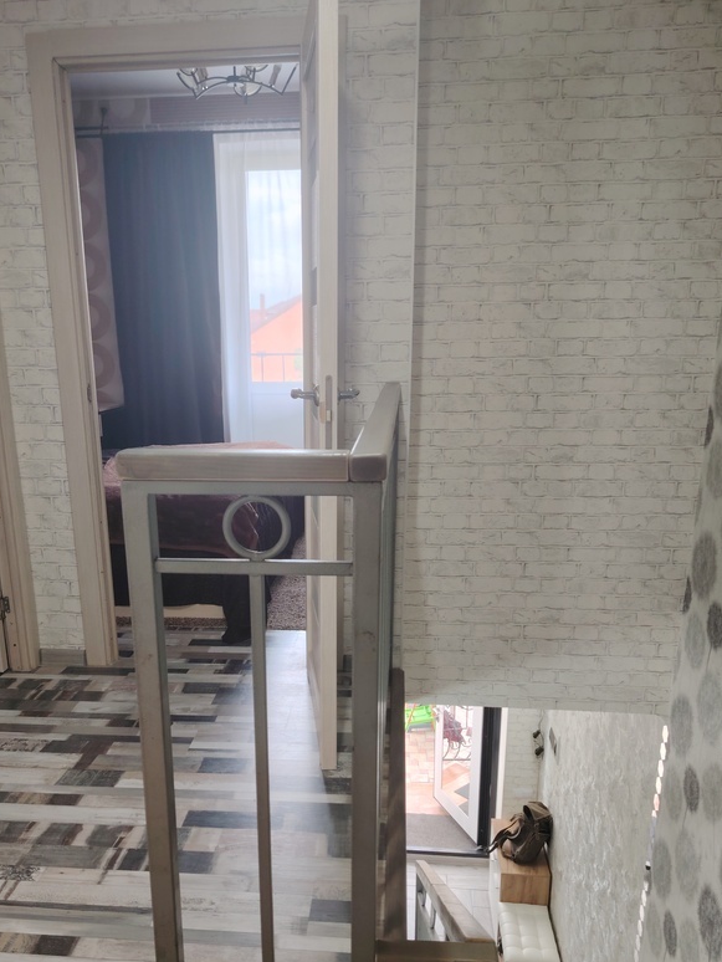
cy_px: 612
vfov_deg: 57.5
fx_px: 862
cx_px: 306
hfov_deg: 45.3
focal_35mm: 31
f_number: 1.75
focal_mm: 5.25
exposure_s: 1/33.3
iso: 356
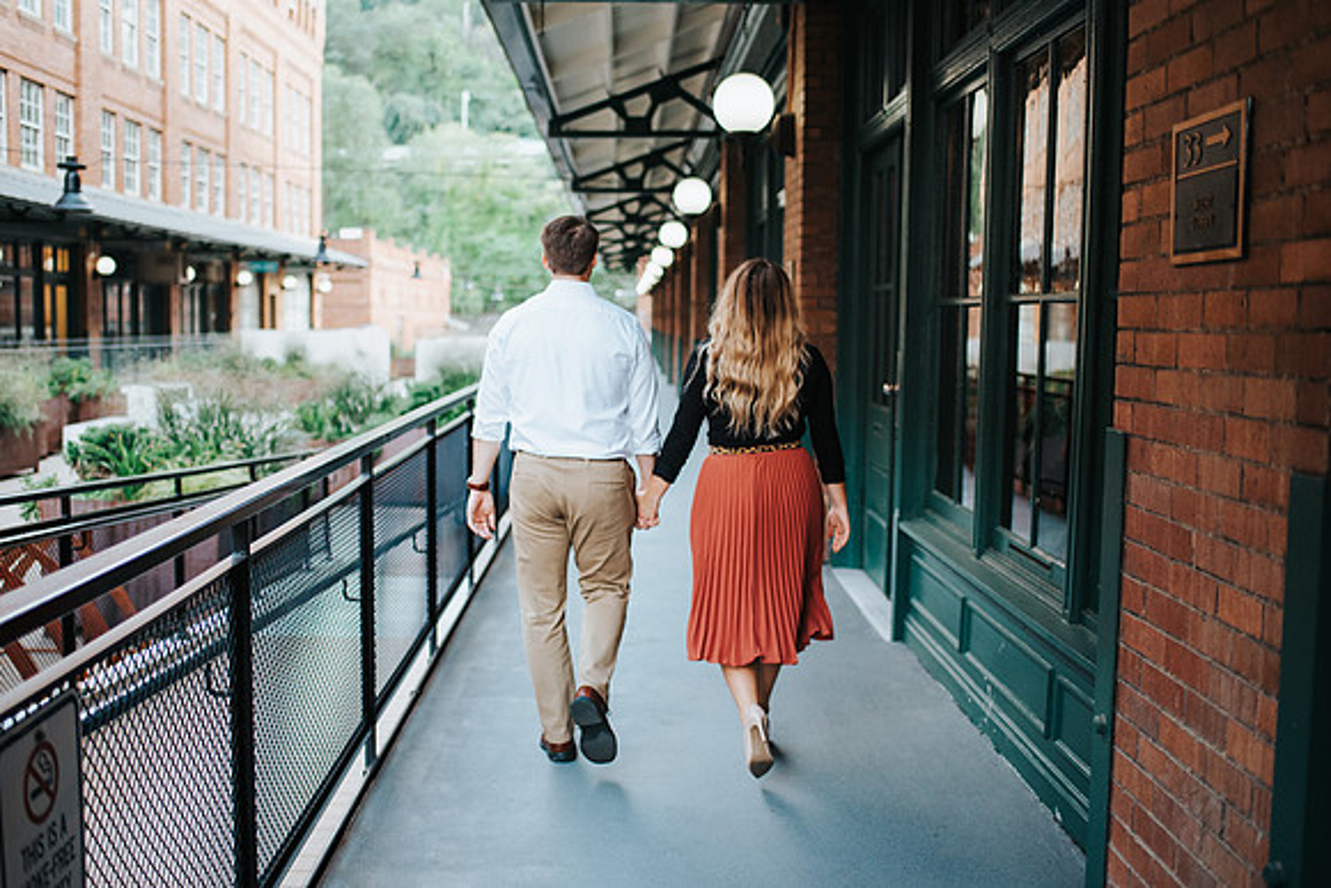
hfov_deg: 51.0
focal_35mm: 38
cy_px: 444
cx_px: 615
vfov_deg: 35.4
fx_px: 1393
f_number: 1.8
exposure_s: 1/500
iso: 560
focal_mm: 35
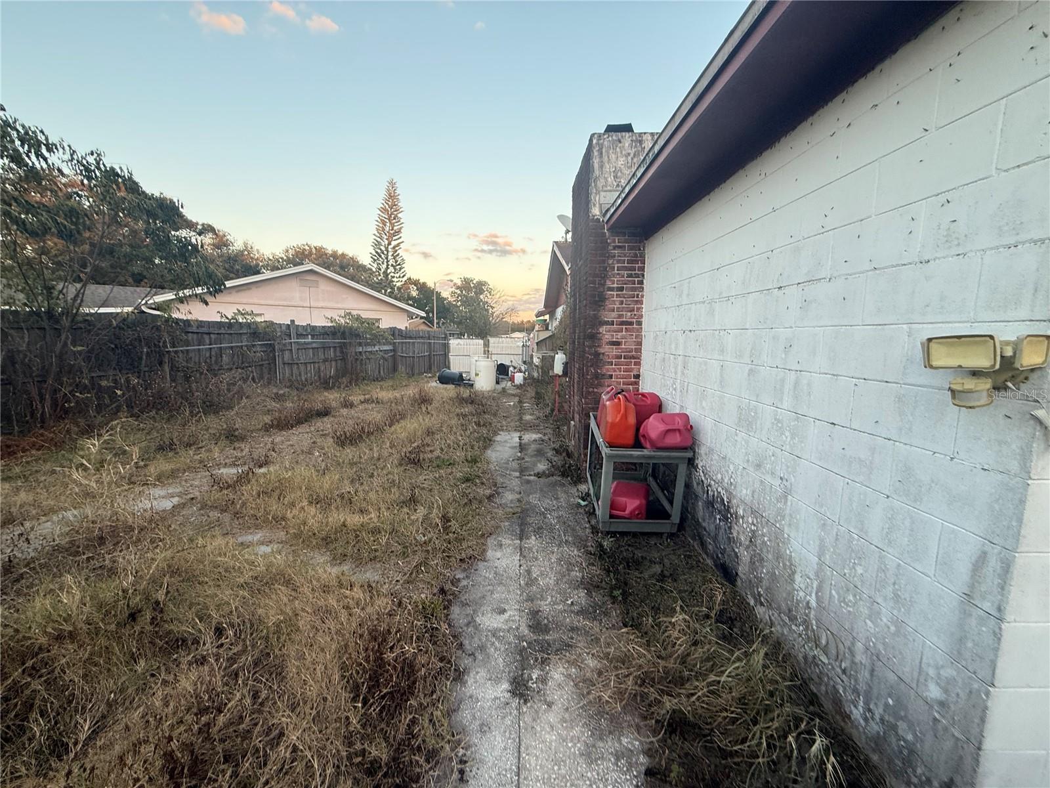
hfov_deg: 102.1
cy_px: 394
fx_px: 425
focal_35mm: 14
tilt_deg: -9.6
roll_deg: -2.3
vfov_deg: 85.7
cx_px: 525
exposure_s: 1/99
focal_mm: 2.22
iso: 80
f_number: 2.2
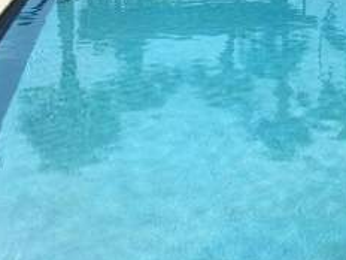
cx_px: 294
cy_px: -3
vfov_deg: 23.4
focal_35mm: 60
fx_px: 600
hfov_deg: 31.1
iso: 25
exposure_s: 1/2262
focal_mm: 4.15
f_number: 2.2
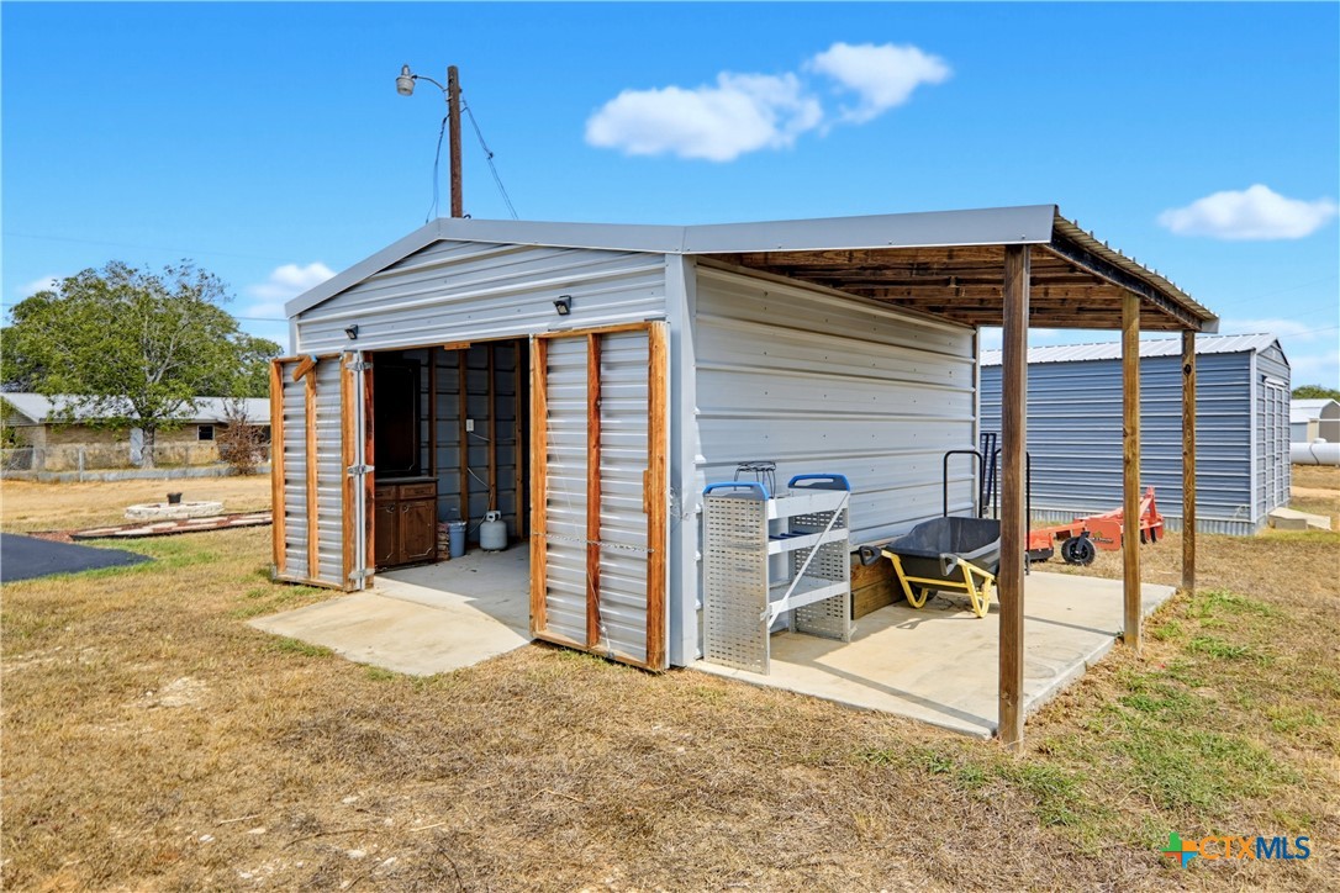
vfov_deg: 59.5
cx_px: 670
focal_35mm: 21
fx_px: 782
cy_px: 446
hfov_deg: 81.2
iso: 125
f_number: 7.1
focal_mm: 14
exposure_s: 1/1600
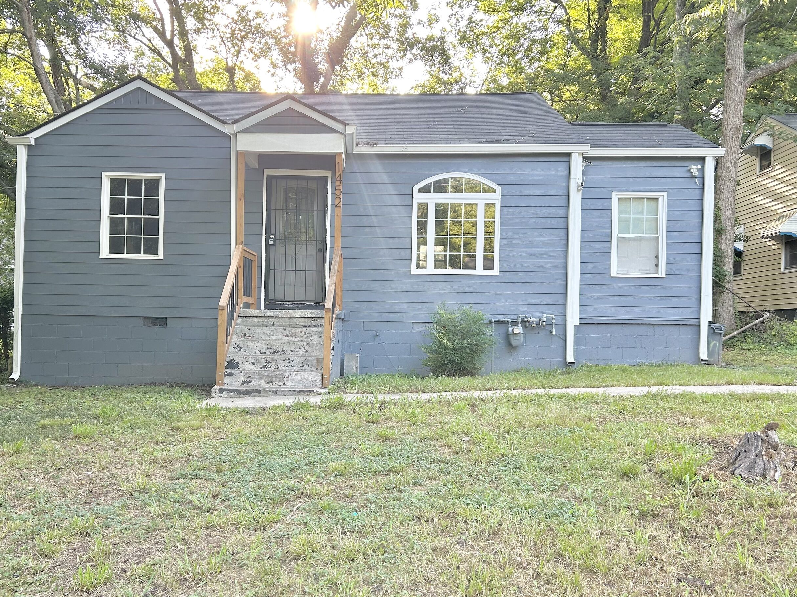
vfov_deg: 42.9
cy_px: 323
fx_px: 760
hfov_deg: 55.2
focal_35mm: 33
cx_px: 352
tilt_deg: +0.0
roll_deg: -0.3
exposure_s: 1/164
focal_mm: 5.7
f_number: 1.5
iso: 50
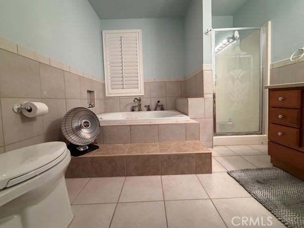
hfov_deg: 98.2
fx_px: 132
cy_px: 106
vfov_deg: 81.7
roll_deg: +1.5
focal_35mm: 15
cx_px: 153
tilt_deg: -3.2
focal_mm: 2.22
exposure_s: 1/60
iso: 400
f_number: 2.2
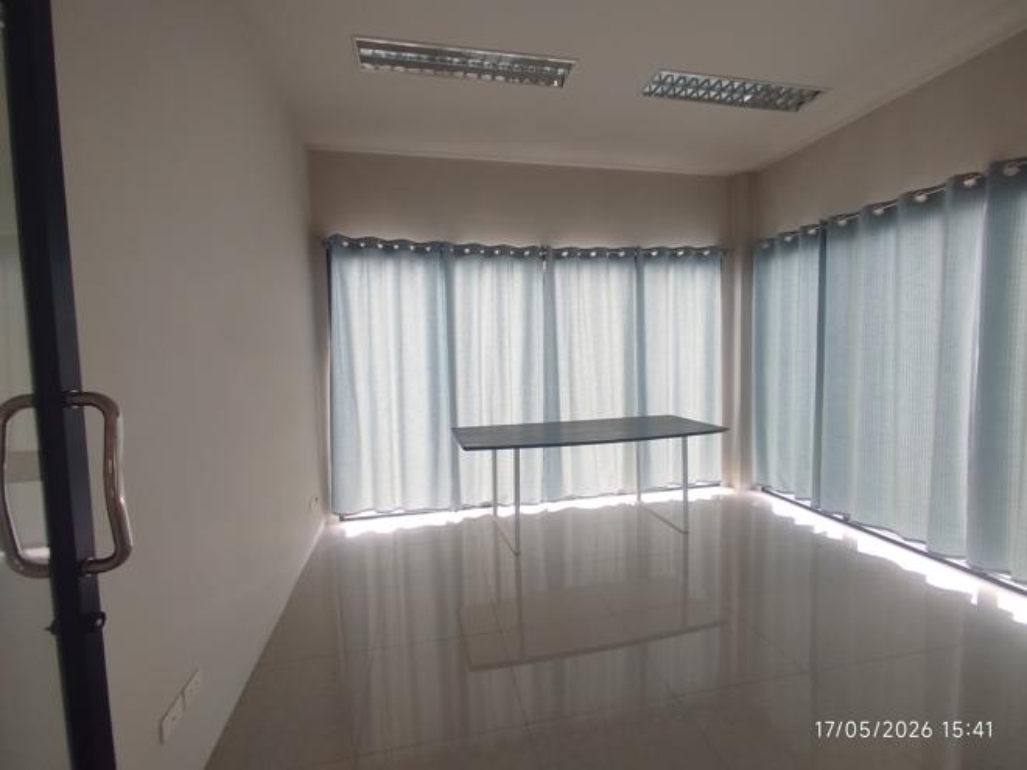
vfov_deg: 81.7
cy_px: 385
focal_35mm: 15
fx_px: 445
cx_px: 514
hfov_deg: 98.2
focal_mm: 1.65
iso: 50
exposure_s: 1/50
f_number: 2.2
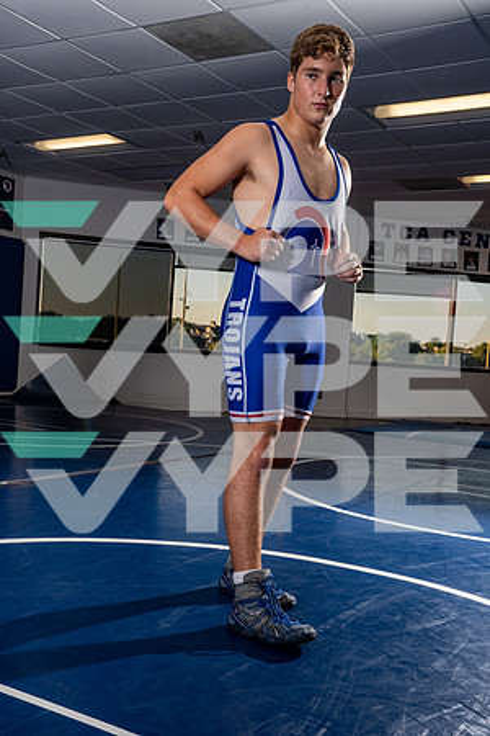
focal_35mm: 39
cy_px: 368
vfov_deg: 49.6
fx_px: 796
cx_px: 245
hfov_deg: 34.2
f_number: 8
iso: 200
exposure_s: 1/250
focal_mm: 39
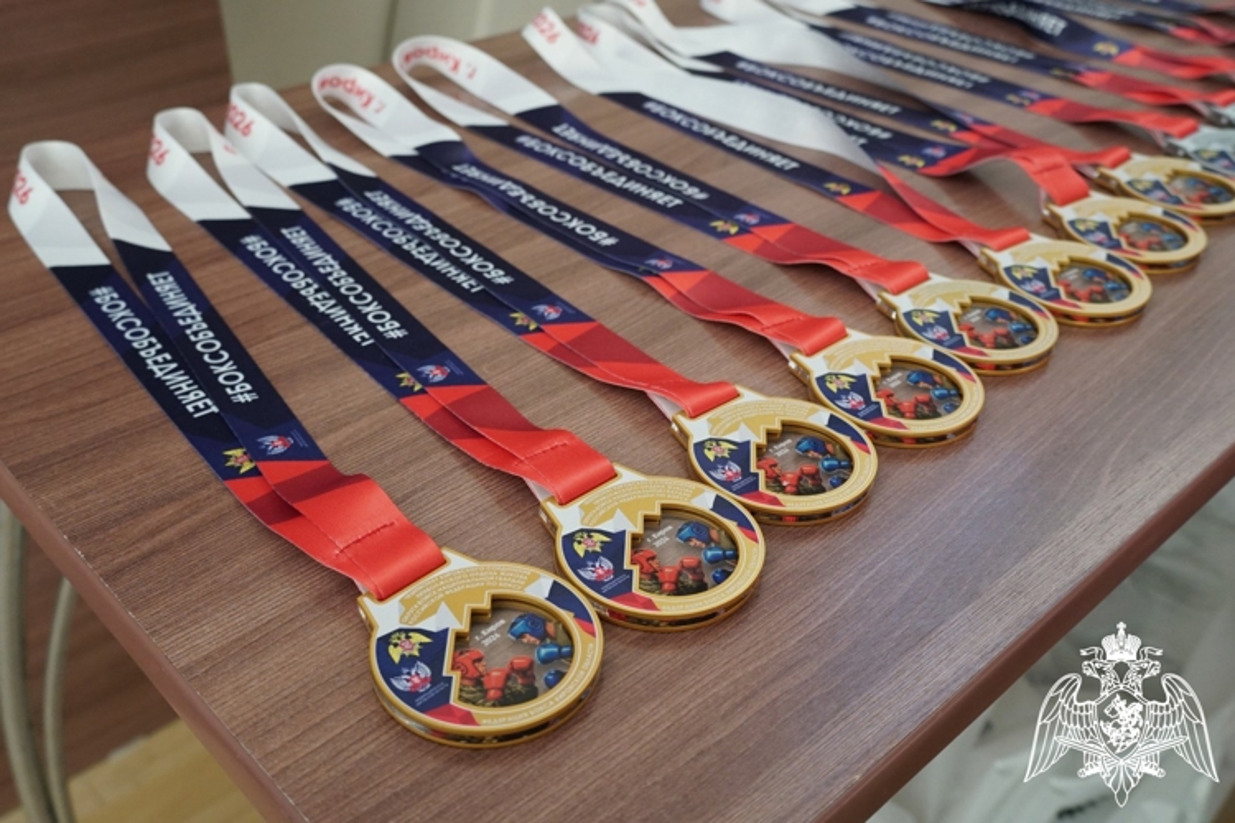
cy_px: 412
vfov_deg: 43.6
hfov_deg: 61.9
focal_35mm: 30
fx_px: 1029
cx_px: 618
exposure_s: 1/160
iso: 1000
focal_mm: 20
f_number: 4
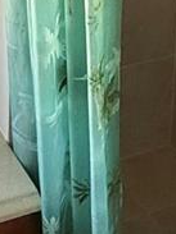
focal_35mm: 92
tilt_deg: -10.6
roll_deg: -0.6
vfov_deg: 17.5
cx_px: -63
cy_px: -182
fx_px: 624
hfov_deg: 15.2
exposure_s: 1/60
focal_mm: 2.22
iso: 400
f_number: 2.2
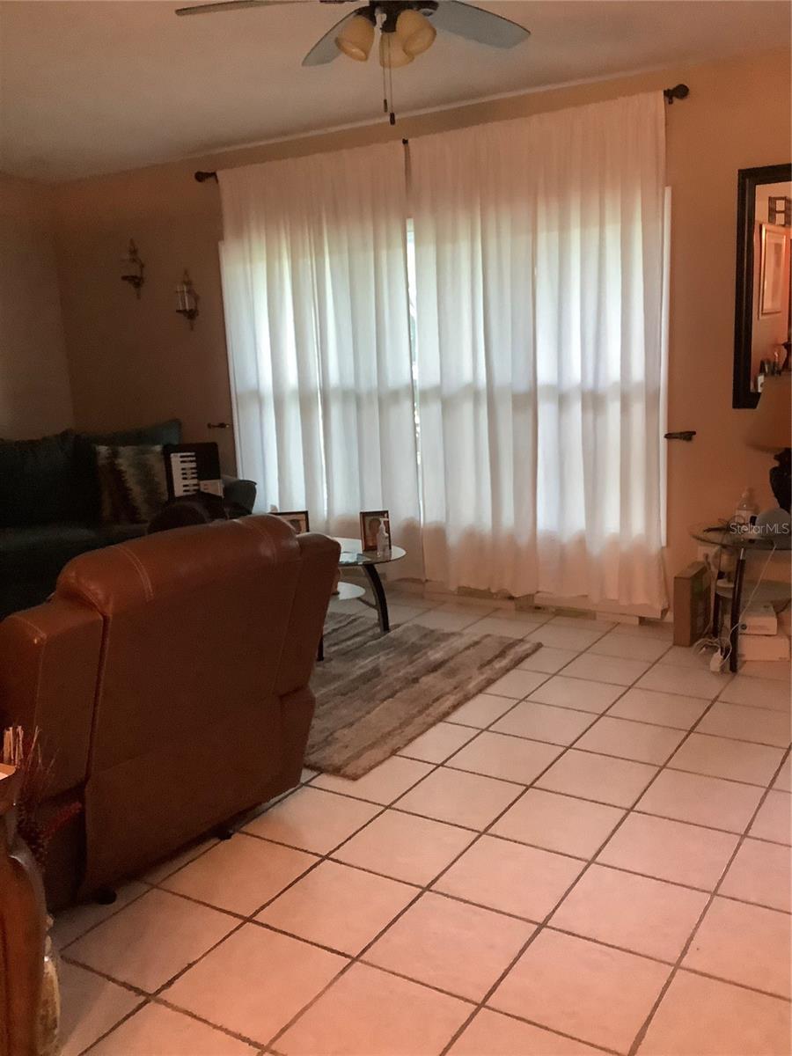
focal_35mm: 31
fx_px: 946
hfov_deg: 45.4
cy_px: 528
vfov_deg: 58.4
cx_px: 396
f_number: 2.4
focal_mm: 3.3
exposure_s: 1/60
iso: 250
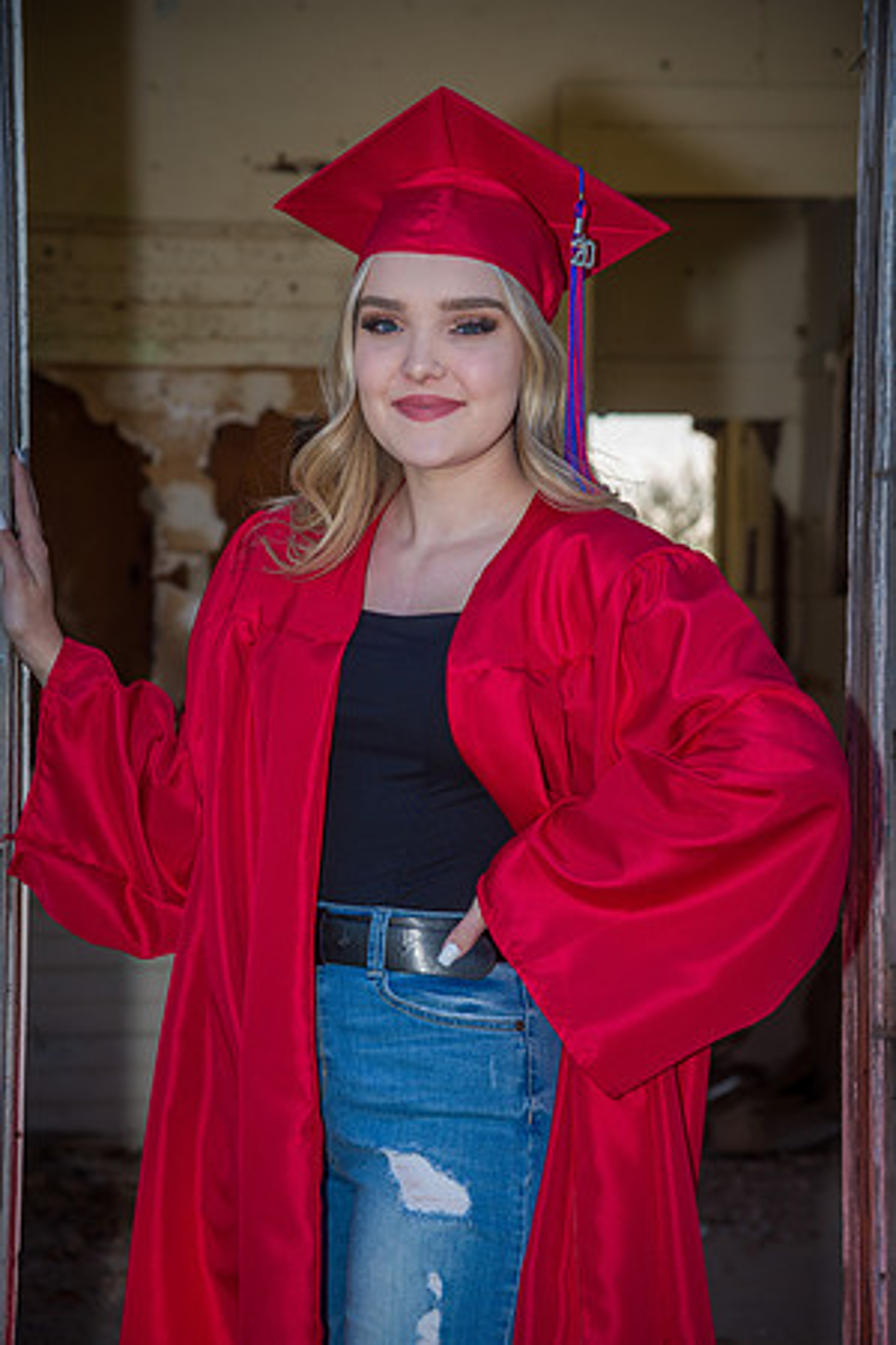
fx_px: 3434
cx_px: 448
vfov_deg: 22.1
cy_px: 672
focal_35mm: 92
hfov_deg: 14.9
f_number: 5.6
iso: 100
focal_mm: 92
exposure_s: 1/200
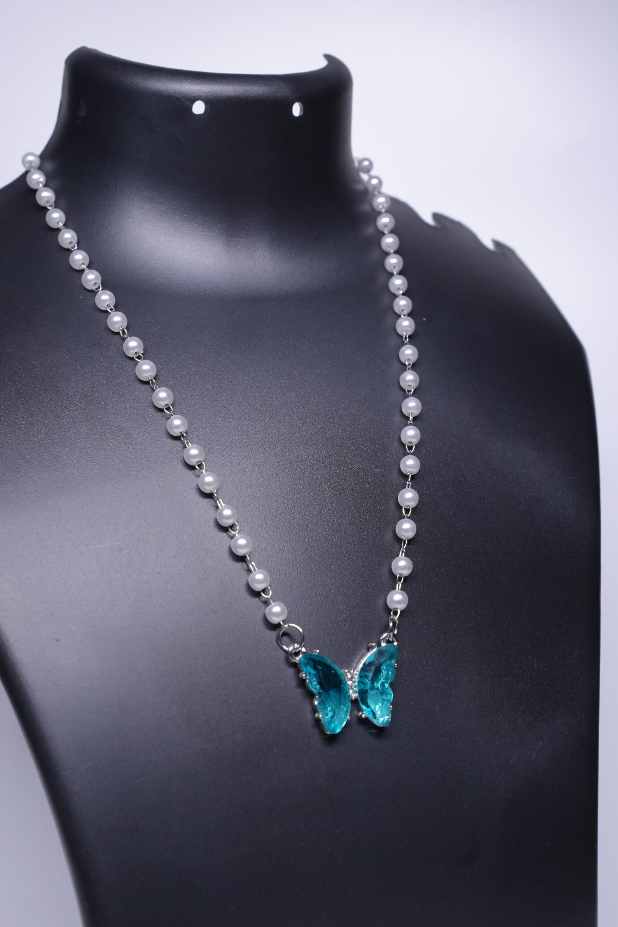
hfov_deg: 26.0
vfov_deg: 38.2
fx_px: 1339
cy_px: 464
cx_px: 309
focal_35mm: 52
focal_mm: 35
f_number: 8
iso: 1600
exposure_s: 1/160
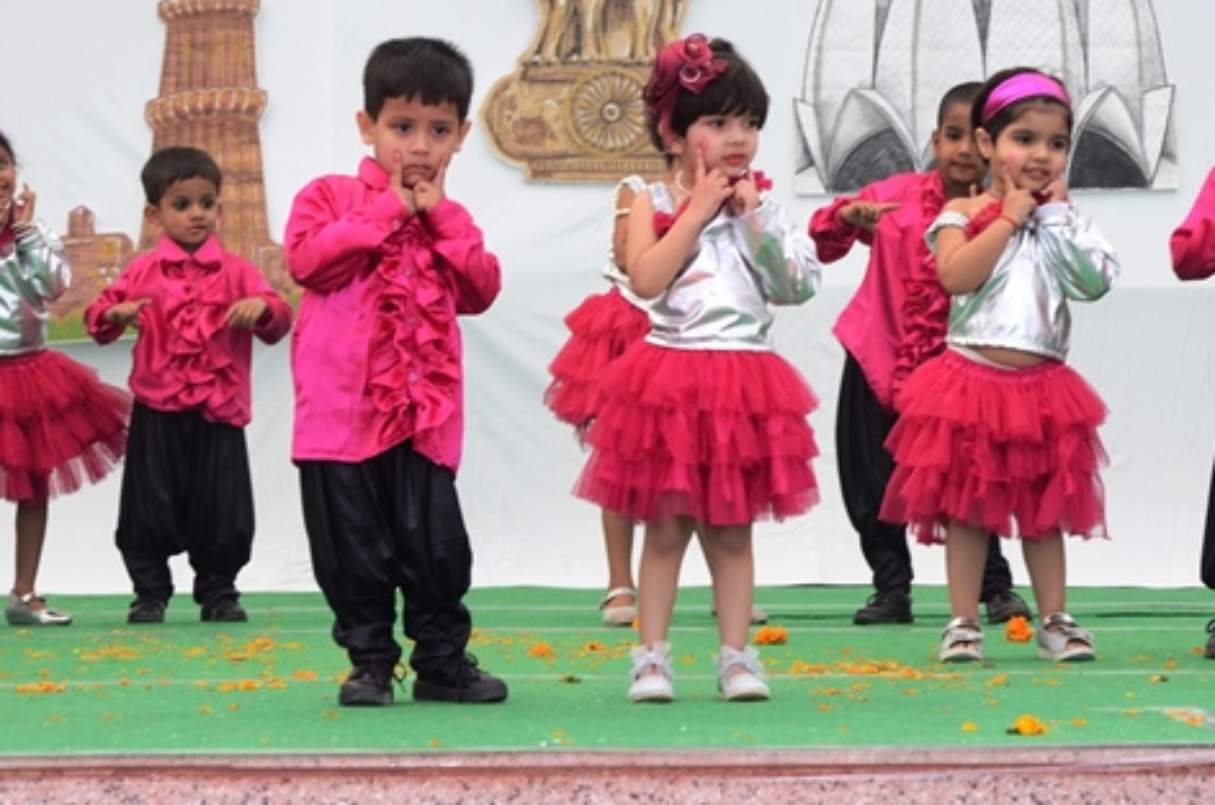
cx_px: 838
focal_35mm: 162
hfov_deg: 12.7
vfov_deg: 8.5
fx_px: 5449
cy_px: 368
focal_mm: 75
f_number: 9
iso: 500
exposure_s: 1/160
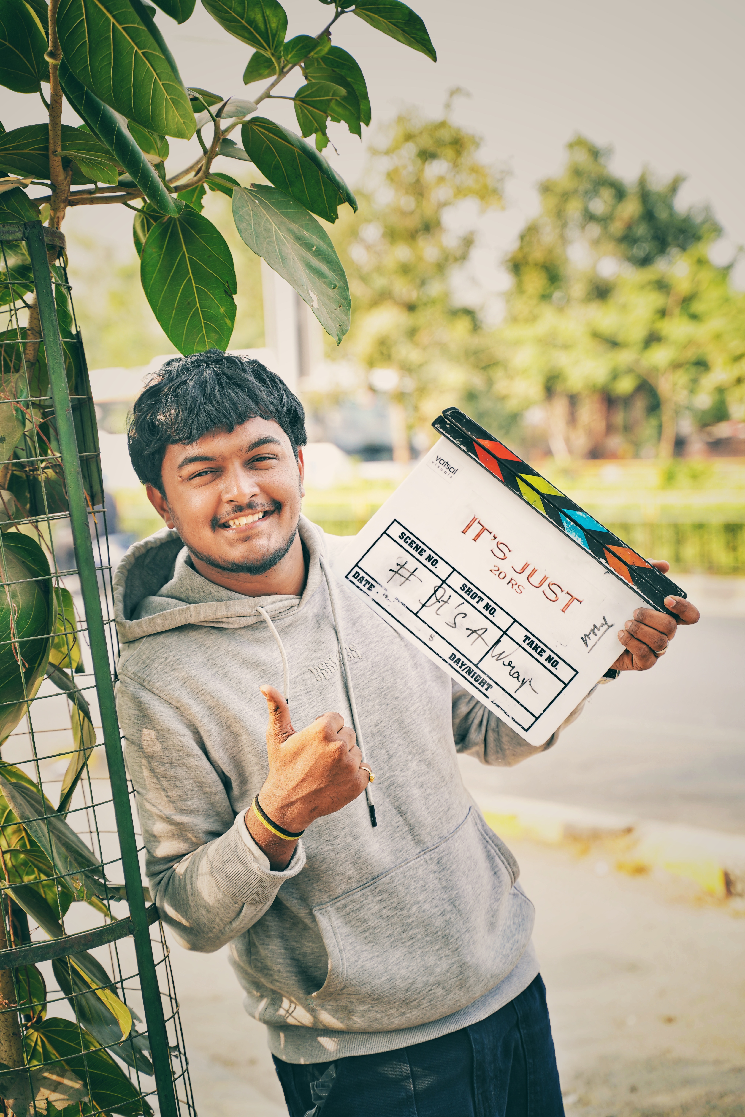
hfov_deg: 20.0
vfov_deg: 29.7
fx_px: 2111
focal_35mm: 68
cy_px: 558
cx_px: 372
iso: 160
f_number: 4
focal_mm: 68
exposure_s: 1/160
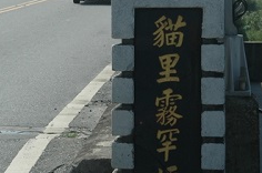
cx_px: 23
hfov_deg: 10.7
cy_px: 55
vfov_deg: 7.1
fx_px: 1386
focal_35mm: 191
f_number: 18
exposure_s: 1/160
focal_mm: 60
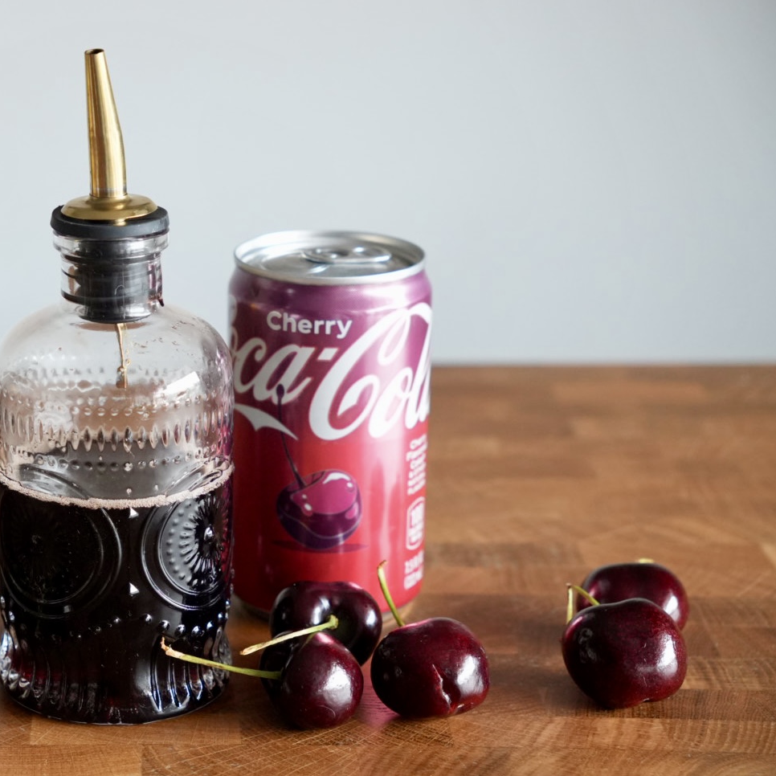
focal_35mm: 78
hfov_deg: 22.0
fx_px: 1977
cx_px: 197
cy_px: 386
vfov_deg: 22.2
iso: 1600
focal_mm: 40.5
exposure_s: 1/125
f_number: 4
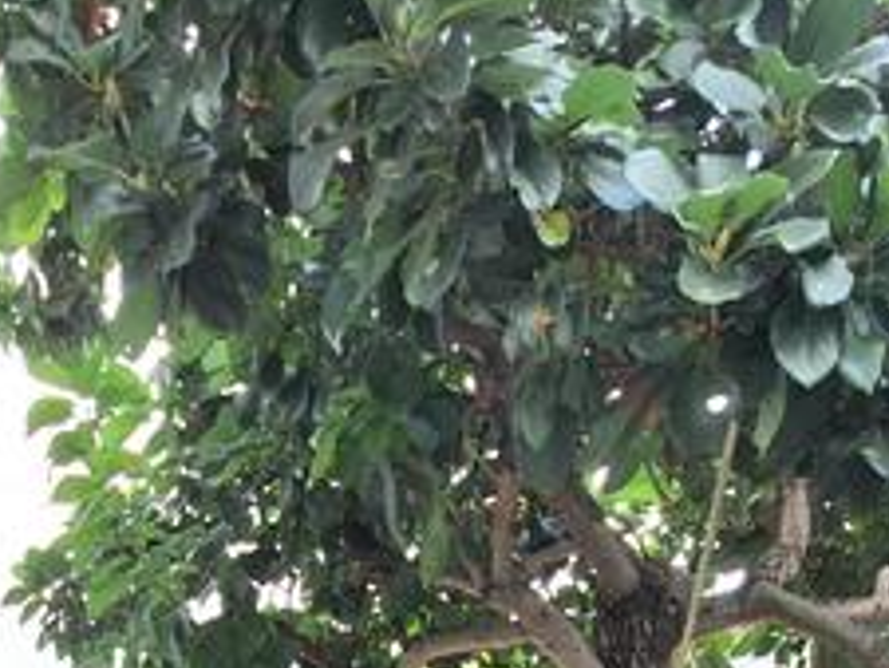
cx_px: 281
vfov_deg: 28.8
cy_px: 937
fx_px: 951
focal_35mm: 37
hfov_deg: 49.1
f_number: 2.2
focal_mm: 1.74
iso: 40
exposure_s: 1/60
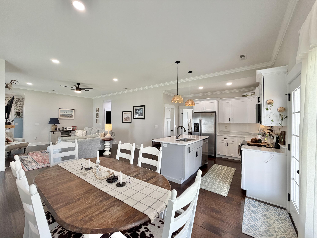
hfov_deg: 102.1
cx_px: 158
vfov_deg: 85.7
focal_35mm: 14
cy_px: 119
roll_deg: -0.4
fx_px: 128
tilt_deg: +0.9
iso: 160
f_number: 2.2
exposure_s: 1/120
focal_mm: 2.22
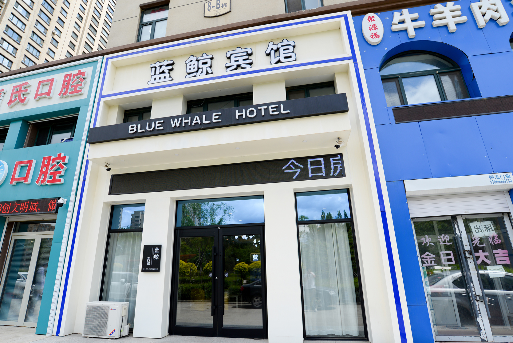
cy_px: 171
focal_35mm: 19
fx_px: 271
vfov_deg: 64.6
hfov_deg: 86.8
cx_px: 244
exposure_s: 1/200
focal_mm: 18
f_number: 8
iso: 100
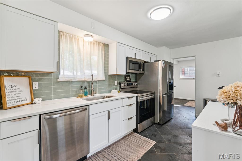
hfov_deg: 96.4
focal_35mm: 16
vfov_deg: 73.4
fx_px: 108
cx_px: 121
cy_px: 80
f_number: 13
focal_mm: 16.1
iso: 200
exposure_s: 1/3.33
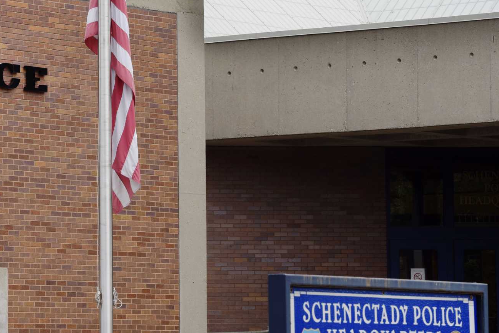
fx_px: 3397
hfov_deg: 8.4
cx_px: 175
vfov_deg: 5.6
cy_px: 143
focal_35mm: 245
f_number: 11
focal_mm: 155
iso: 200
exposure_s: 1/200
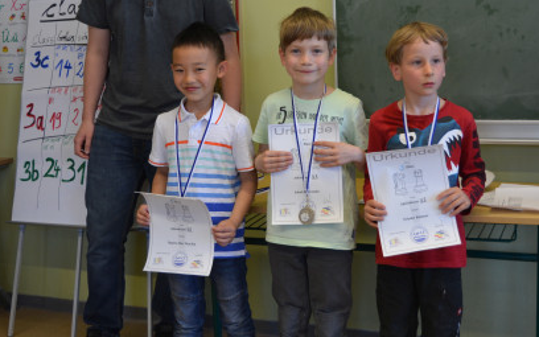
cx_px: 296
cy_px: 136
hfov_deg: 33.6
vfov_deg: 21.4
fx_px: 892
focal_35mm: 61
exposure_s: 1/80
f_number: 4.2
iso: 400
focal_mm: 27
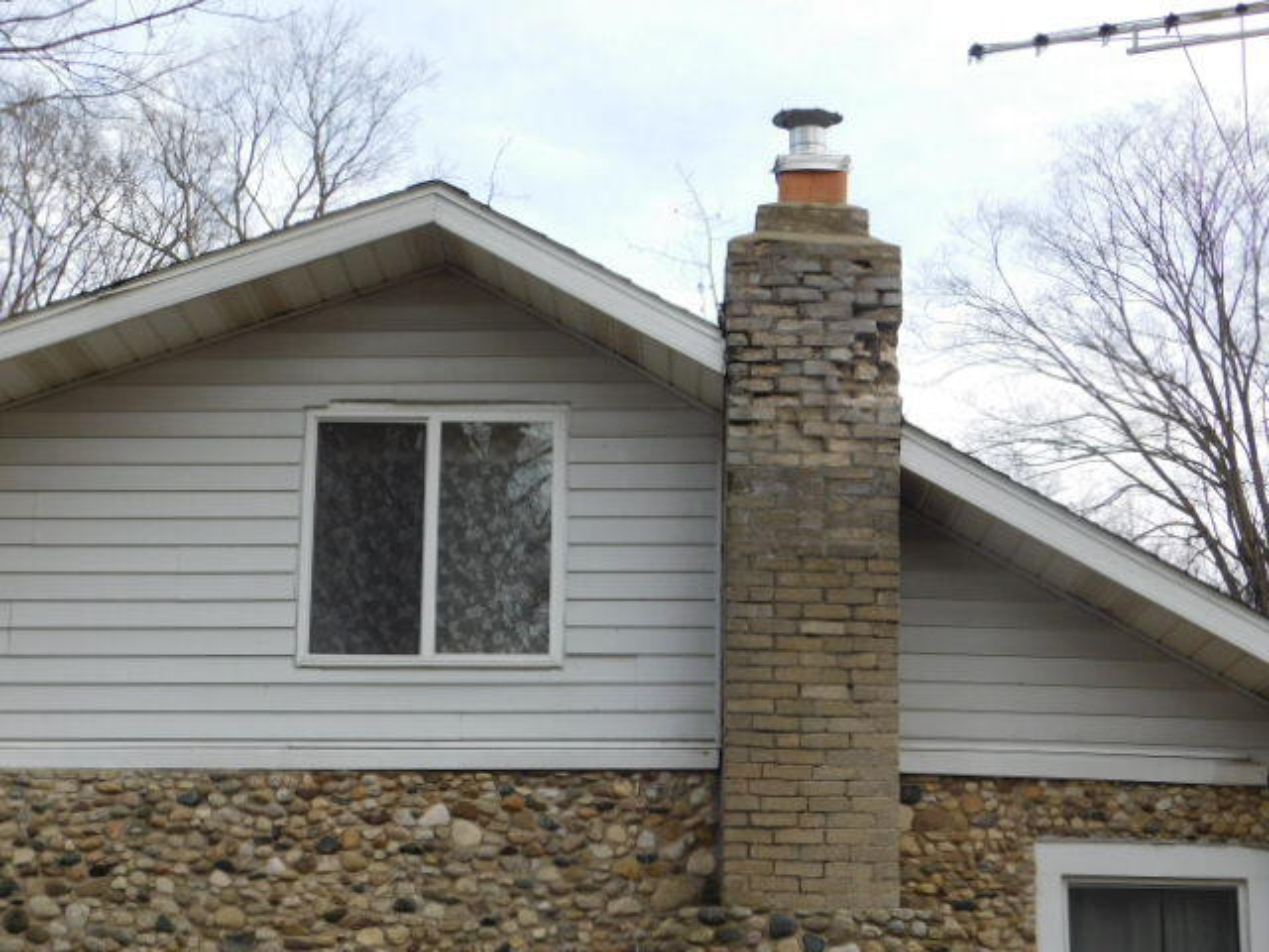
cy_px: 476
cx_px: 634
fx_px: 2420
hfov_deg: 29.4
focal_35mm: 66
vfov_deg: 22.3
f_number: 4.2
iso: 125
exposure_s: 1/320
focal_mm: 11.7
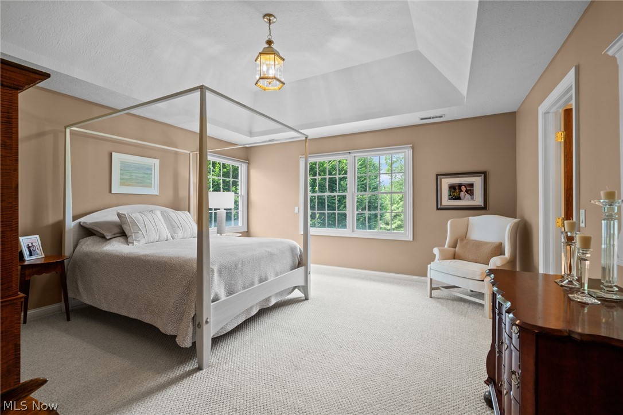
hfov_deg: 100.4
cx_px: 312
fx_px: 259
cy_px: 208
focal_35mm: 15
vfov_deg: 77.3
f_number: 9
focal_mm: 15
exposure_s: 1/3
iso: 250
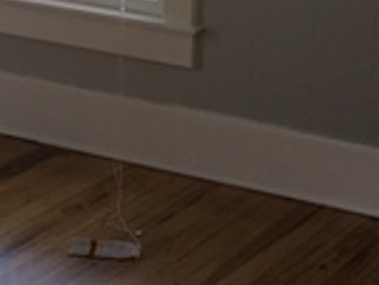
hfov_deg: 15.0
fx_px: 1390
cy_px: -180
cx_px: 463
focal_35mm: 127
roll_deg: -5.4
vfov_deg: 11.1
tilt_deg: -6.1
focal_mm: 4.15
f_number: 2.2
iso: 32
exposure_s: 1/60
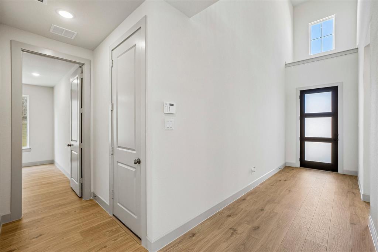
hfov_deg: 100.4
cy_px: 126
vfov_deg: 77.3
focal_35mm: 15
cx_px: 189
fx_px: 157
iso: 400
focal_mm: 10
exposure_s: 1/50
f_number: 8
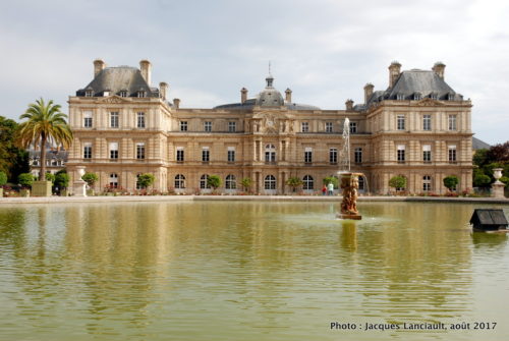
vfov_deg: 30.9
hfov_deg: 44.9
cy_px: 170
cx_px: 254
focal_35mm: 44
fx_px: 616
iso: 100
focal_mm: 29
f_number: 10
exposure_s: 1/100
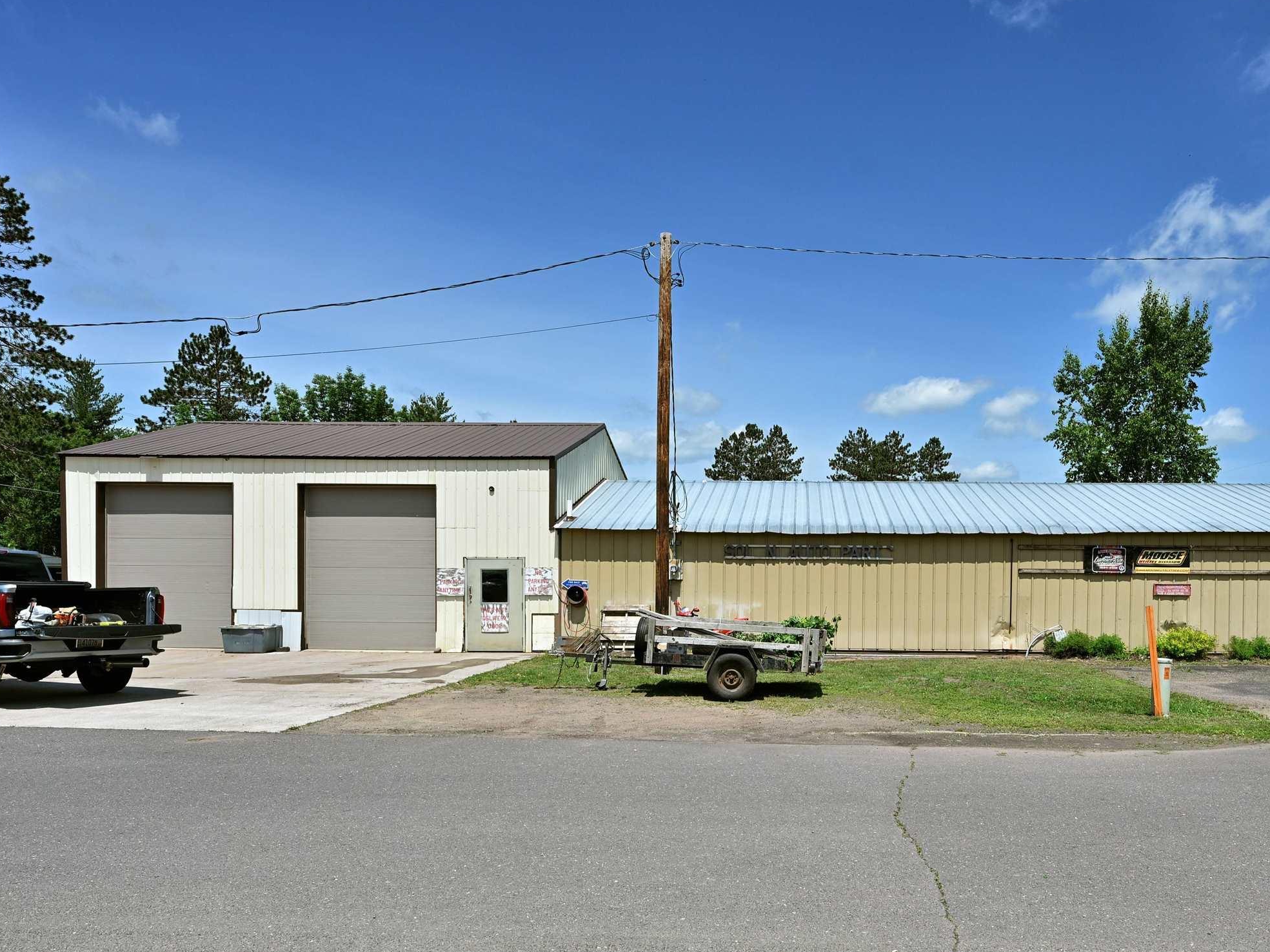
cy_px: 590
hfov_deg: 70.4
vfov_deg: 56.2
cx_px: 795
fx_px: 881
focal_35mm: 24
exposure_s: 1/2500
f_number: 5.6
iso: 250
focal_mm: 16
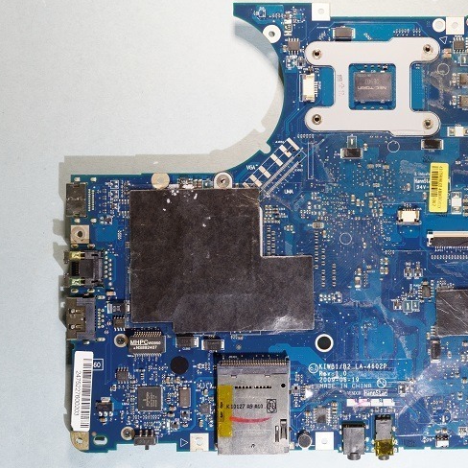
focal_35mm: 47
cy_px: 231
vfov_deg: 36.1
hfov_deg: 35.3
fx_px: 719
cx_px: 352
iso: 100
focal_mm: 24
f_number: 8
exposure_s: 1/3
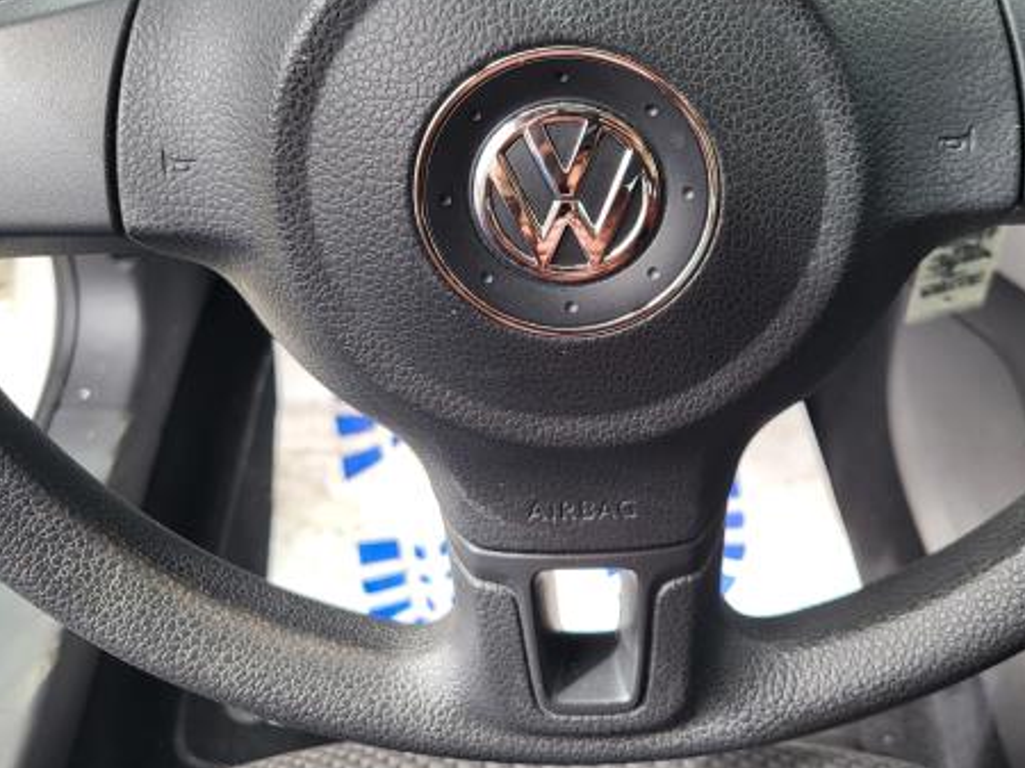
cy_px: 264
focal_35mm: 37
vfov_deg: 38.3
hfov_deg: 50.0
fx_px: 1095
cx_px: 579
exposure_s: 1/229
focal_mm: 5.4
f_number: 1.8
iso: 40
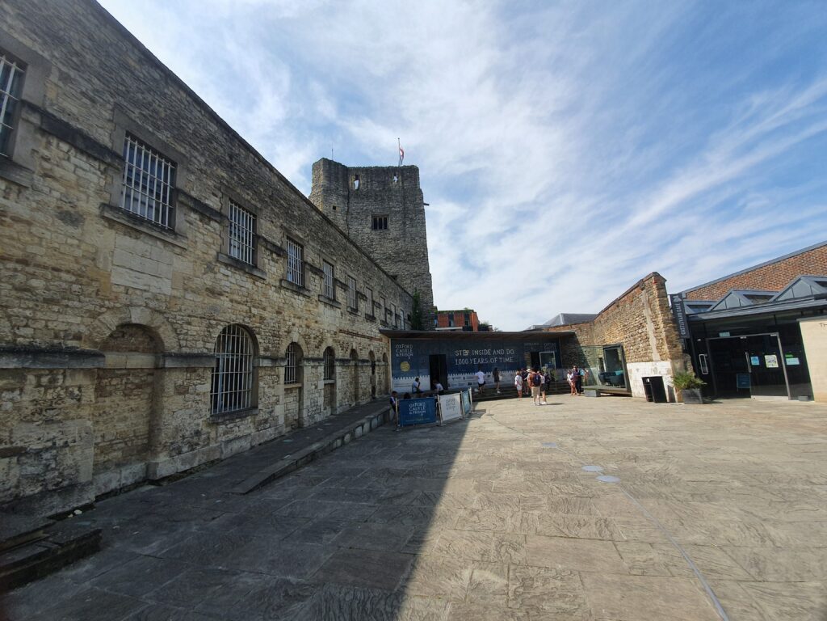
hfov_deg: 106.2
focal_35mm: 13
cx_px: 414
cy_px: 310
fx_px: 311
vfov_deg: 89.9
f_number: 2.2
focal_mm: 1.8
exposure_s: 1/996
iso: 50
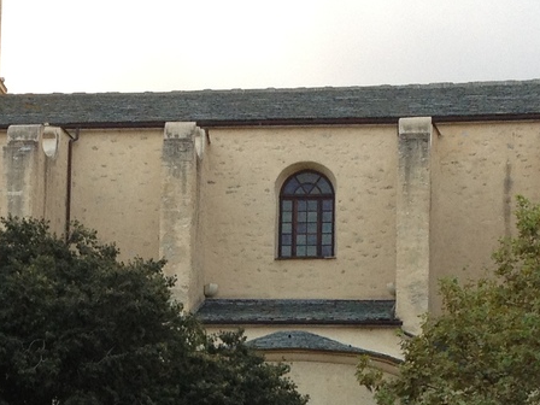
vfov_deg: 11.5
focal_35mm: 125
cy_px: 526
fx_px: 1950
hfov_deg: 15.8
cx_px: 237
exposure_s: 1/120
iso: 80
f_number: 2.4
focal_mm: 4.28
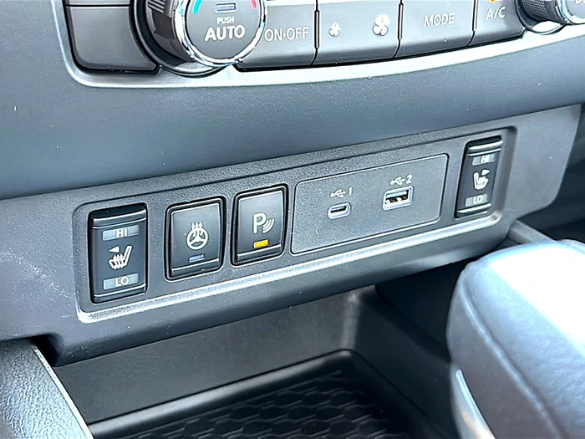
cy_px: 220
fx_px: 744
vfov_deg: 32.9
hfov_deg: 42.9
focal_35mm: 44
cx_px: 292
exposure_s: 1/43
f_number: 1.78
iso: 320
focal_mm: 6.86
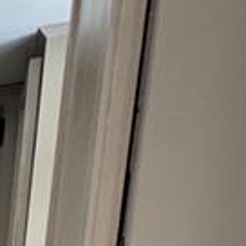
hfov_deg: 11.3
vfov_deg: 11.9
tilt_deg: -14.2
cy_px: 646
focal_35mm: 109
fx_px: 876
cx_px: -450
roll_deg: +1.4
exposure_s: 1/60
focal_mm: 2.22
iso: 200
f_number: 2.2
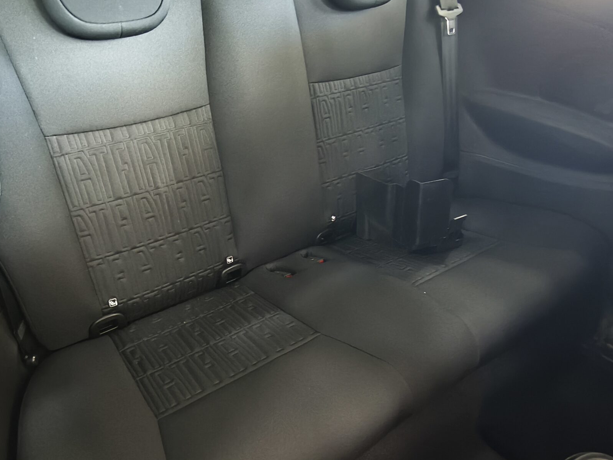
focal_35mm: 24
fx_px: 425
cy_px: 250
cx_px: 215
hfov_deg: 70.0
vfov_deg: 56.7
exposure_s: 1/11.1
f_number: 2.2
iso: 1600
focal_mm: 1.91
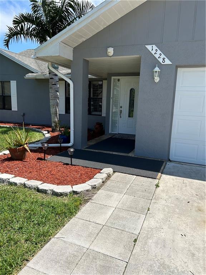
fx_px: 206
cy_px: 138
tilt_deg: -10.8
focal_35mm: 26
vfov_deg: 67.3
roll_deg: -2.2
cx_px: 103
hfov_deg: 53.1
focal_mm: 5.7
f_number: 1.5
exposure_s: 1/5587
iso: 50
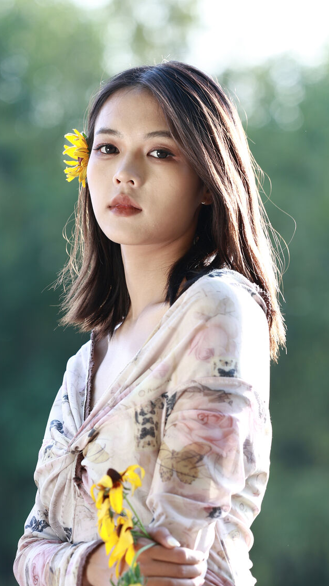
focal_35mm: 198
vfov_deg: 10.9
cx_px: 156
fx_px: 3072
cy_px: 453
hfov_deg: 6.1
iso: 160
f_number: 2.8
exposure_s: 1/200
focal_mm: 119
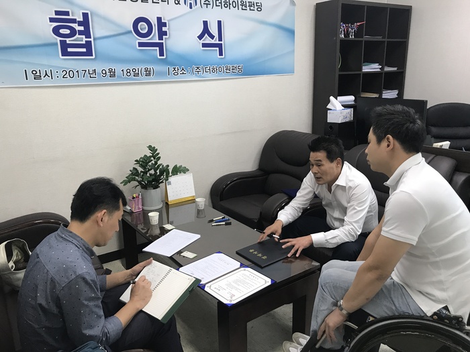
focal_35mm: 28
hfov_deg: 63.4
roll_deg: +0.9
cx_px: 235
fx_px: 380
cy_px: 176
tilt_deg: -13.6
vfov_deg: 49.7
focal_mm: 3.99
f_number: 1.8
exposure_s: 1/30
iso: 25
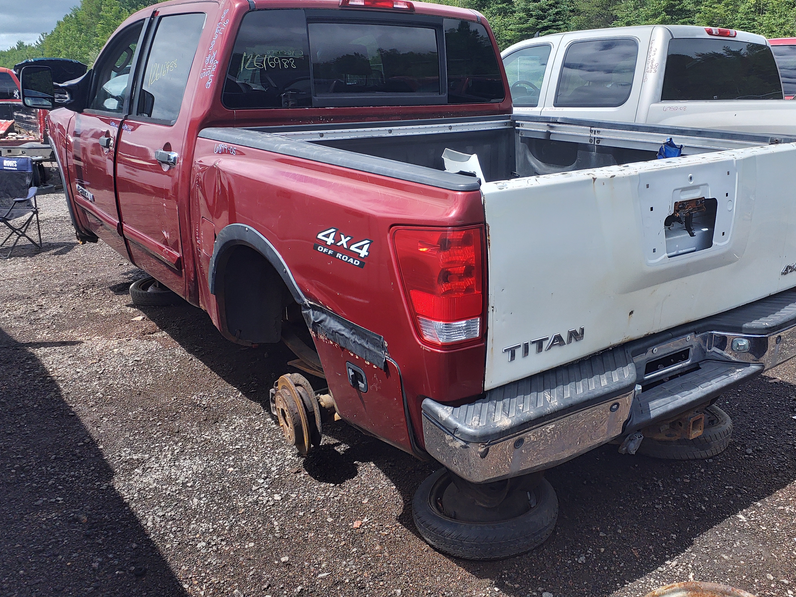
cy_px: 247
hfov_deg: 58.0
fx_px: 713
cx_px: 465
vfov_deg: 45.3
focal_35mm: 31
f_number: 1.9
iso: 40
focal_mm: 3.58
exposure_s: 1/548
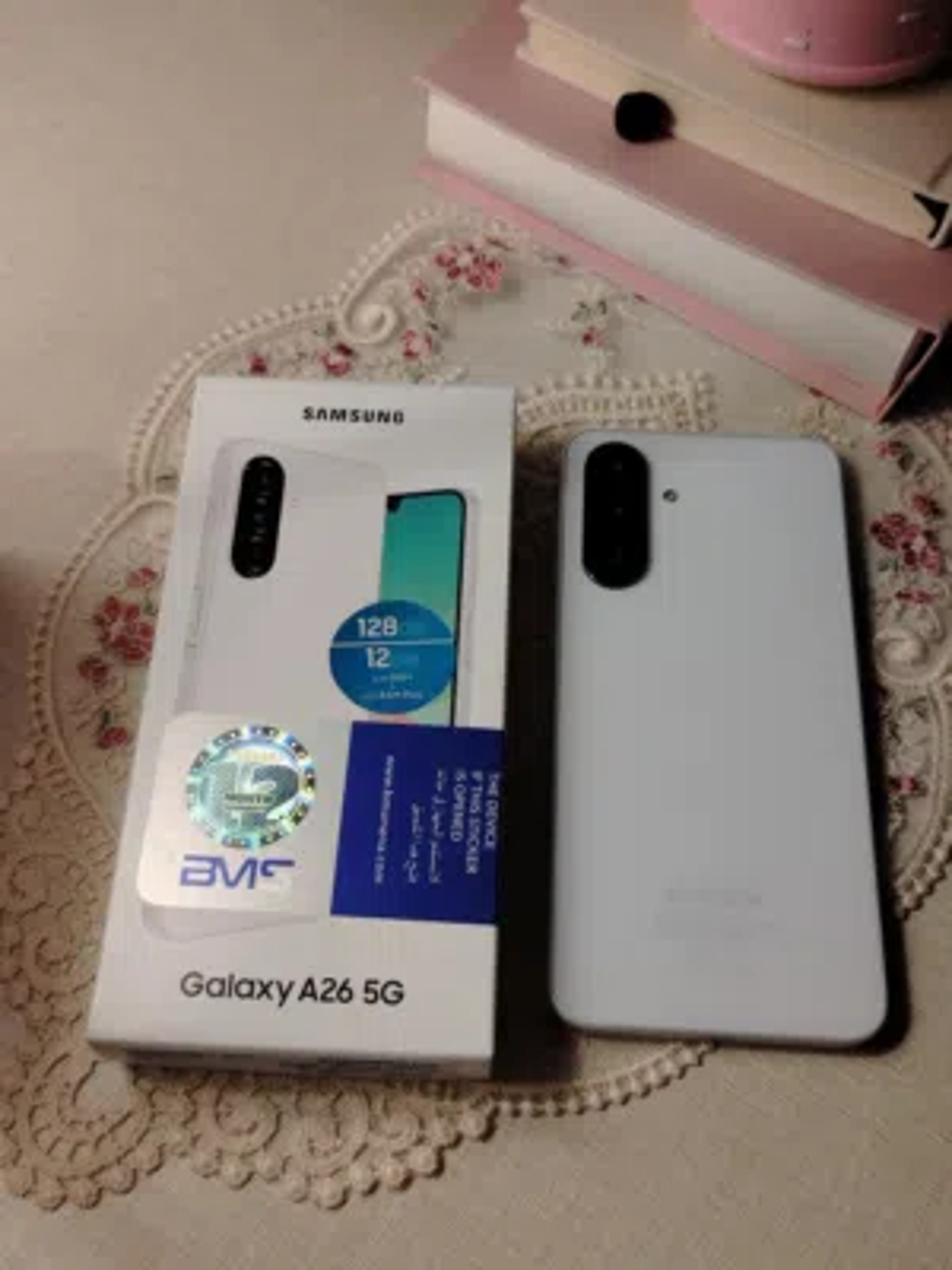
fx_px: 1210
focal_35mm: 33
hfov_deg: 42.9
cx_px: 476
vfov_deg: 55.4
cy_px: 635
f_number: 1.75
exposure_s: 1/50
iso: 363
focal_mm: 5.25
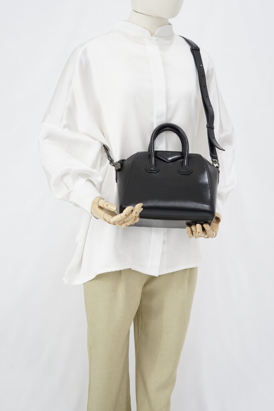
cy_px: 206
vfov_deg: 39.6
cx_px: 137
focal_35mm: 50
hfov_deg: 27.0
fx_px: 571
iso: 640
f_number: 9
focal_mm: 50
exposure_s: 1/2.5
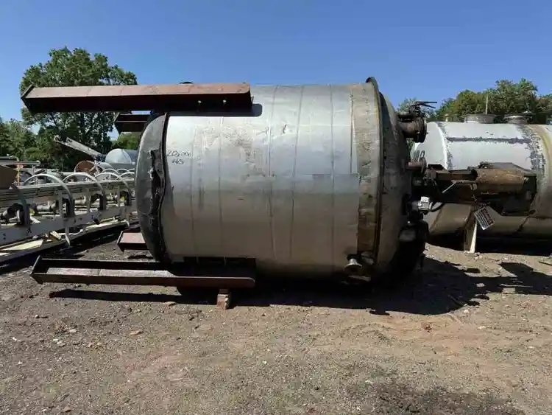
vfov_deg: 56.8
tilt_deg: -6.3
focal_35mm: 24
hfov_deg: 71.6
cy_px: 208
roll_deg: -0.5
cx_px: 276
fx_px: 383
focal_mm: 6.76
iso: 80
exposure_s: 1/4049
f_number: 1.78
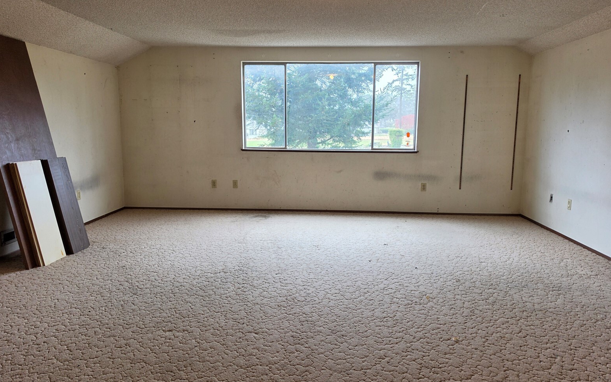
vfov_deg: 49.3
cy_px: 185
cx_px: 305
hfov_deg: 72.5
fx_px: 416
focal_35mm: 25
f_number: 1.4
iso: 25
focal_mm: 6.5
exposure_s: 1/120
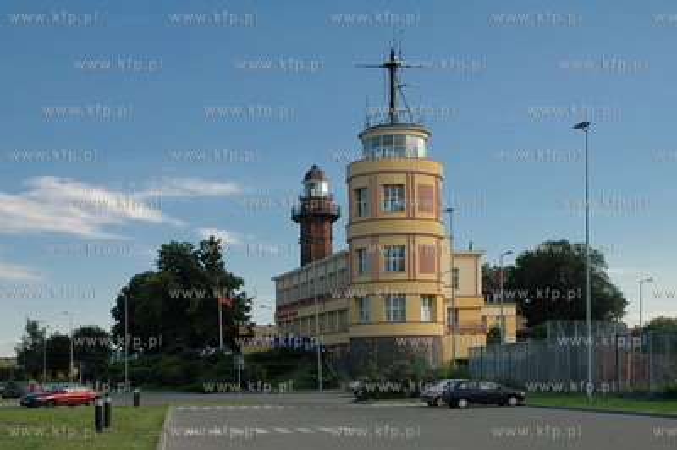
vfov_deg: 28.9
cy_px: 225
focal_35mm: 46
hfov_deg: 42.4
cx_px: 338
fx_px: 874
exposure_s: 1/320
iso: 200
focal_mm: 31
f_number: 8
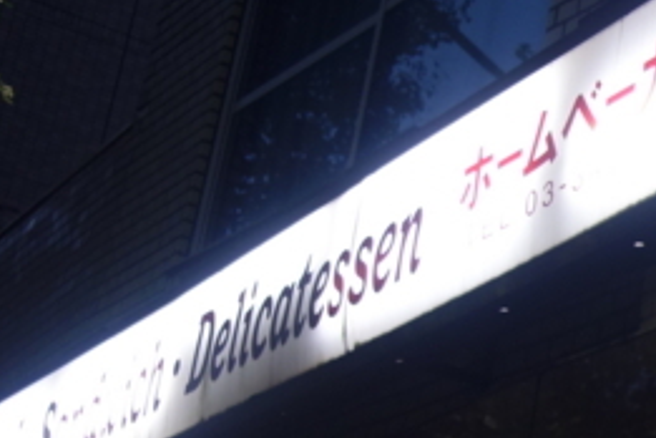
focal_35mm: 110
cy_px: 256
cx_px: 953
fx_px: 2004
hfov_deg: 17.0
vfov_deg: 12.4
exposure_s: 1/30
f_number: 1.8
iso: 160
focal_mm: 10.4
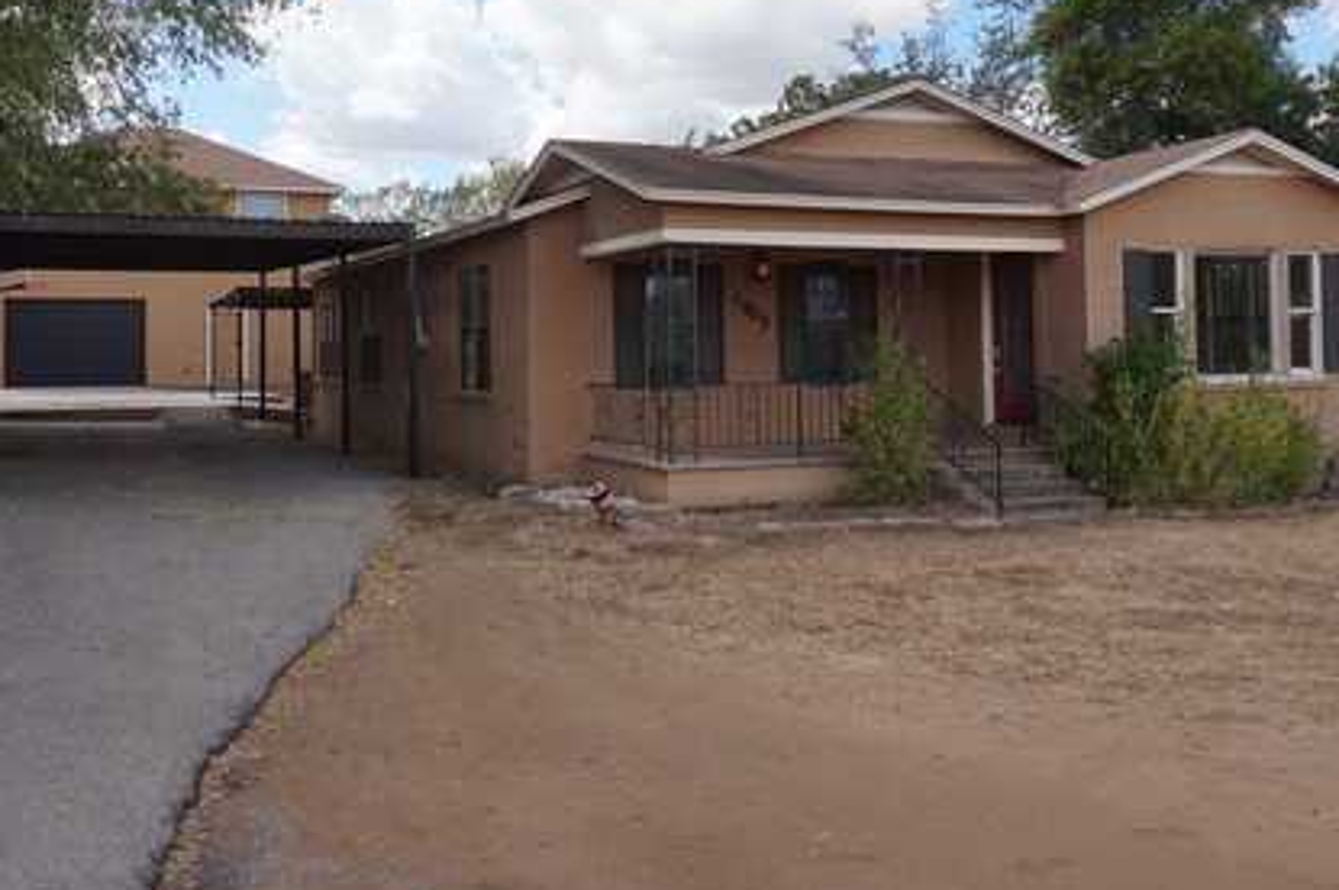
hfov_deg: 51.7
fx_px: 1375
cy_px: 332
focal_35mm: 37
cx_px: 565
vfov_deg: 35.7
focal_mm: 16
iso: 100
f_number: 10
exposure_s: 1/160
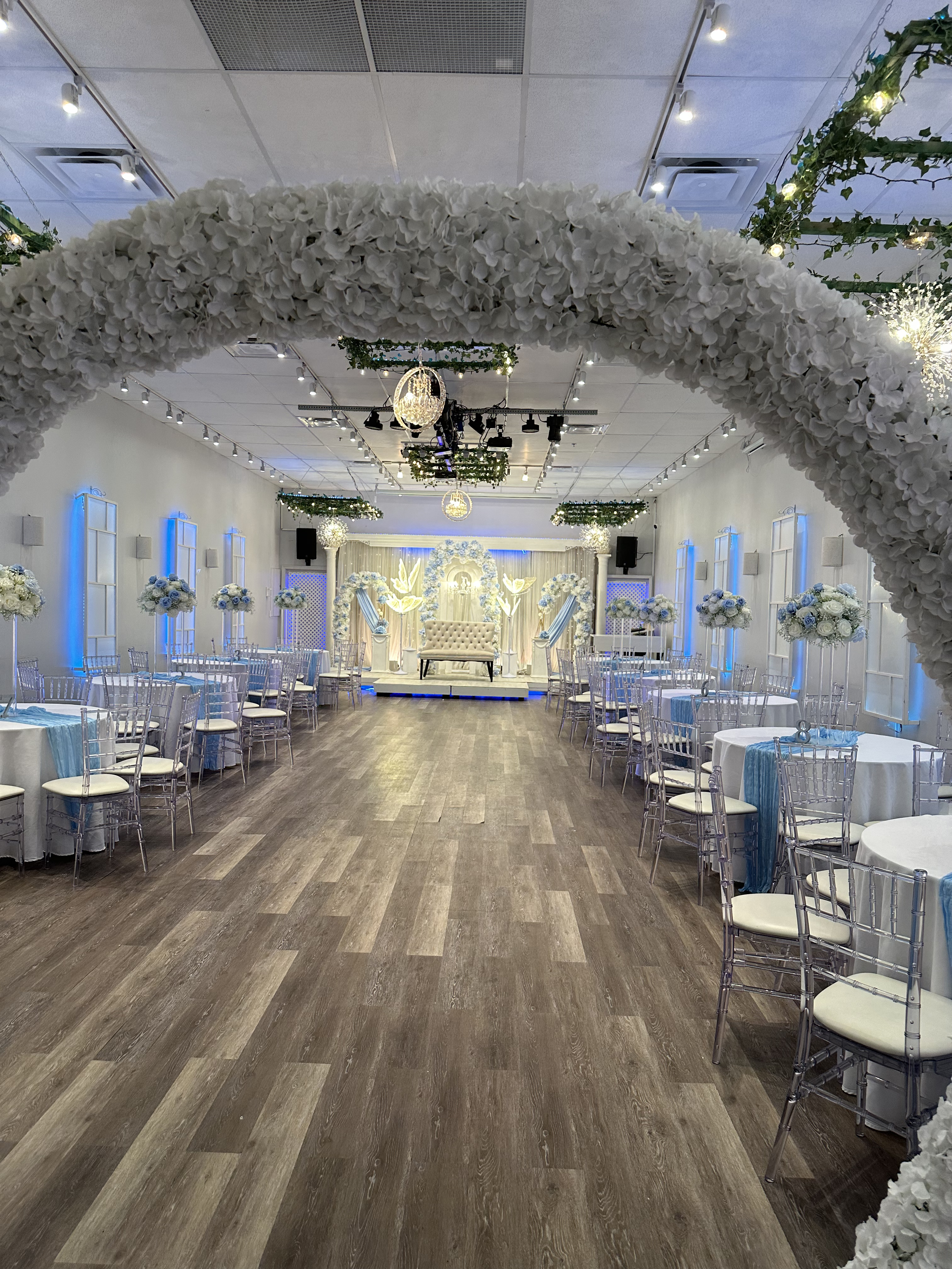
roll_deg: -2.2
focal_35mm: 24
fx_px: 880
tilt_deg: -0.2
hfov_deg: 56.8
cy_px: 634
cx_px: 476
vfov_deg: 71.6
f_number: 1.78
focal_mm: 6.86
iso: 160
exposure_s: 1/120
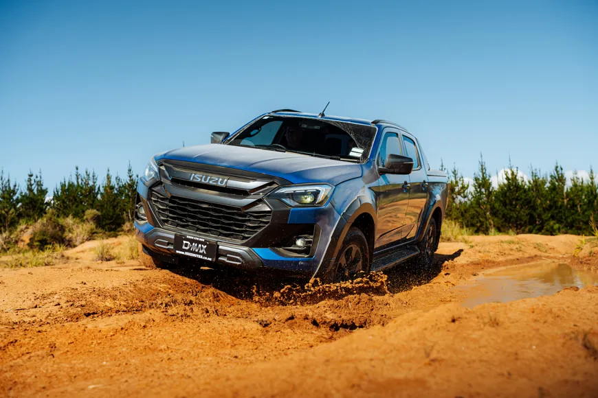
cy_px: 199
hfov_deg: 54.4
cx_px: 299
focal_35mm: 35
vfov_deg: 37.9
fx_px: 581
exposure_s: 1/400
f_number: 3.5
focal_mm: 35
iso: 100
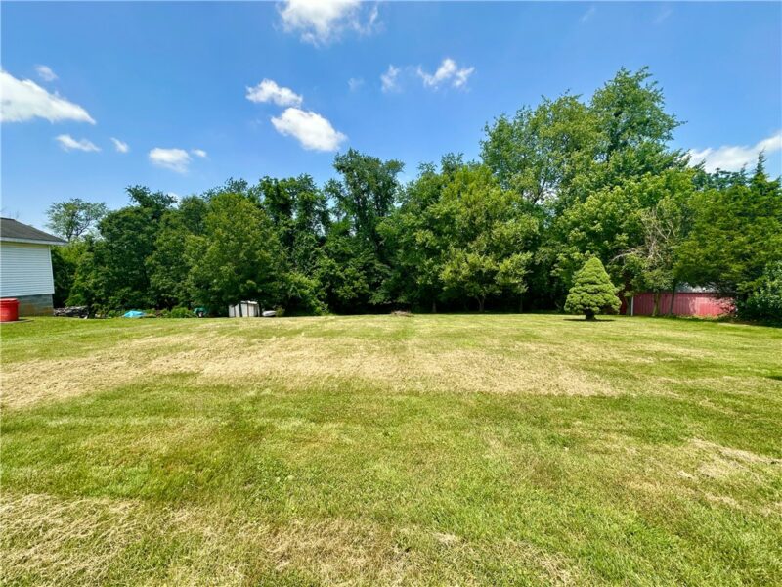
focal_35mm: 14
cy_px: 294
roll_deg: -0.3
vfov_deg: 85.7
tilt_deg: -3.4
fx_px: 316
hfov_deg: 102.1
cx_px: 391
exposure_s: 1/861
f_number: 2.2
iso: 40
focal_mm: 2.22
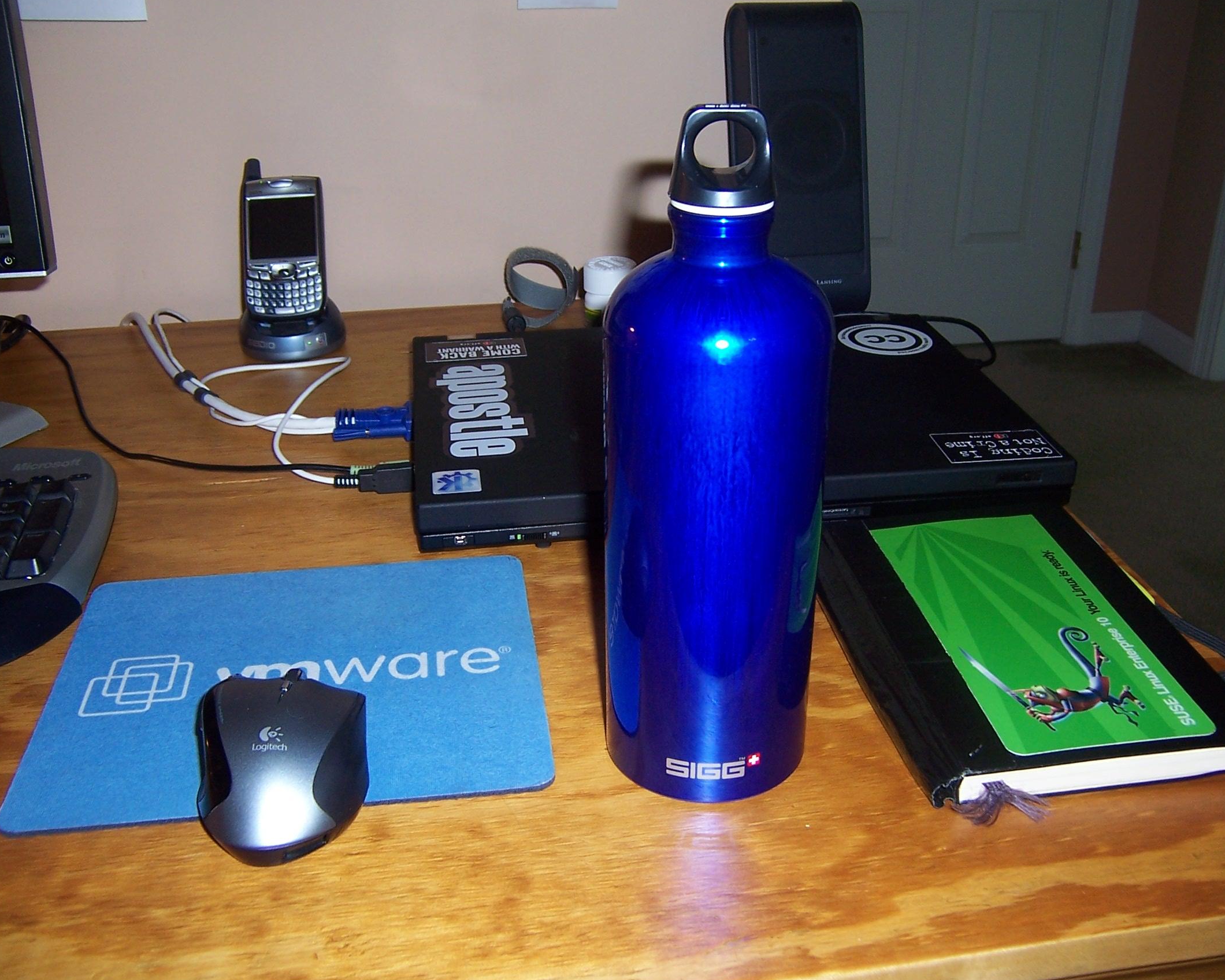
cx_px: 640
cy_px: 496
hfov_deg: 51.5
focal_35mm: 35
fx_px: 1269
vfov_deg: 42.2
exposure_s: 1/60
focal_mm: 5.5
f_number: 2.8
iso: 80
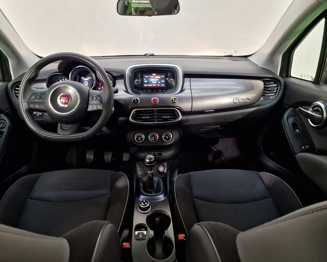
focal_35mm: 24
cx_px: 154
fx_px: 232
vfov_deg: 58.8
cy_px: 131
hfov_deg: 70.2
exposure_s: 1/33
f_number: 1.8
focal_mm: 6.4
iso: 320
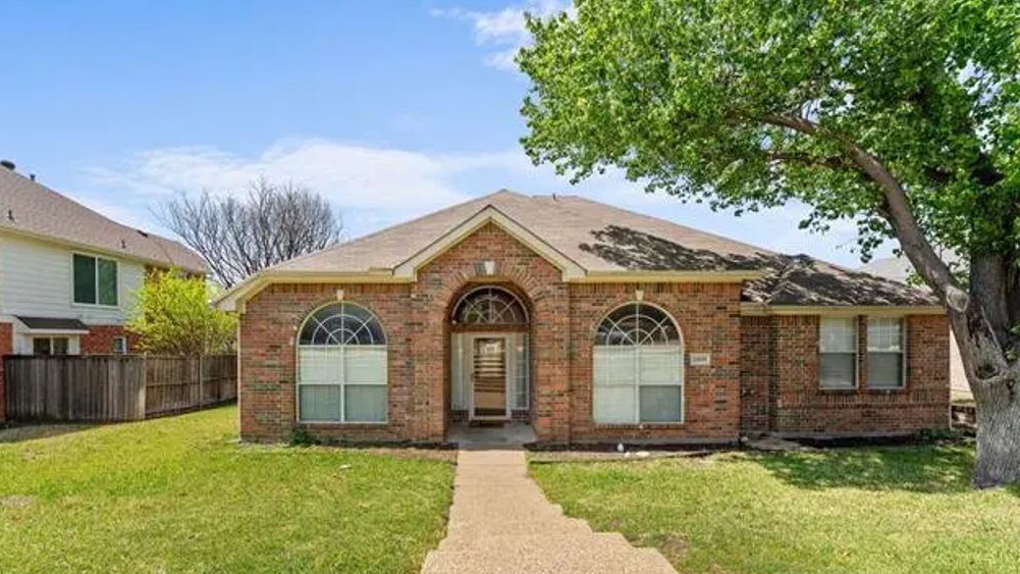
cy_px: 342
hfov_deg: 103.0
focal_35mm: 15
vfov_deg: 69.9
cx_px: 499
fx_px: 406
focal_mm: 14
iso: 400
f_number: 9
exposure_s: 1/1000
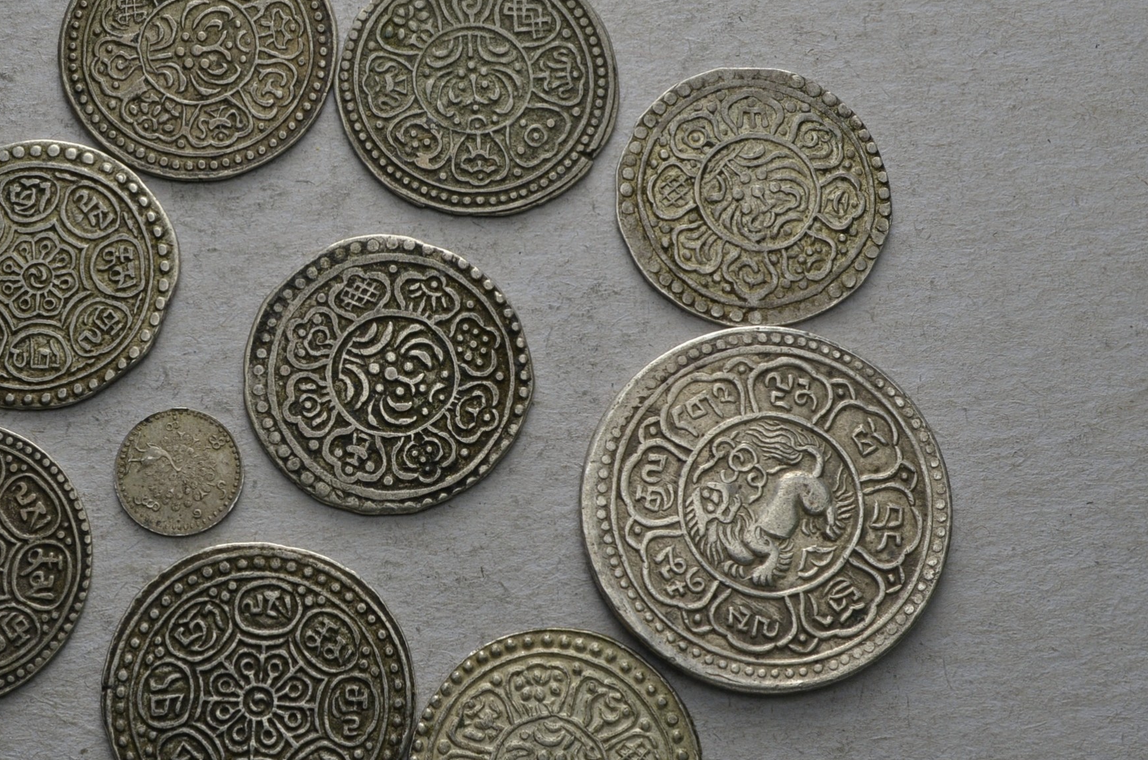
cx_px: 407
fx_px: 2037
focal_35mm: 64
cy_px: 433
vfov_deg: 21.1
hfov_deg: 31.3
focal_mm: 30
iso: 400
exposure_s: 1/200
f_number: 14
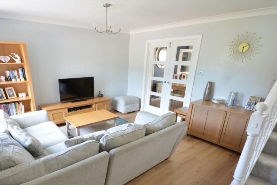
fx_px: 154
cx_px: 115
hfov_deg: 83.2
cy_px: 118
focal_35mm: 20
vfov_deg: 60.9
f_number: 8
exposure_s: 1/8
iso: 400
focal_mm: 10
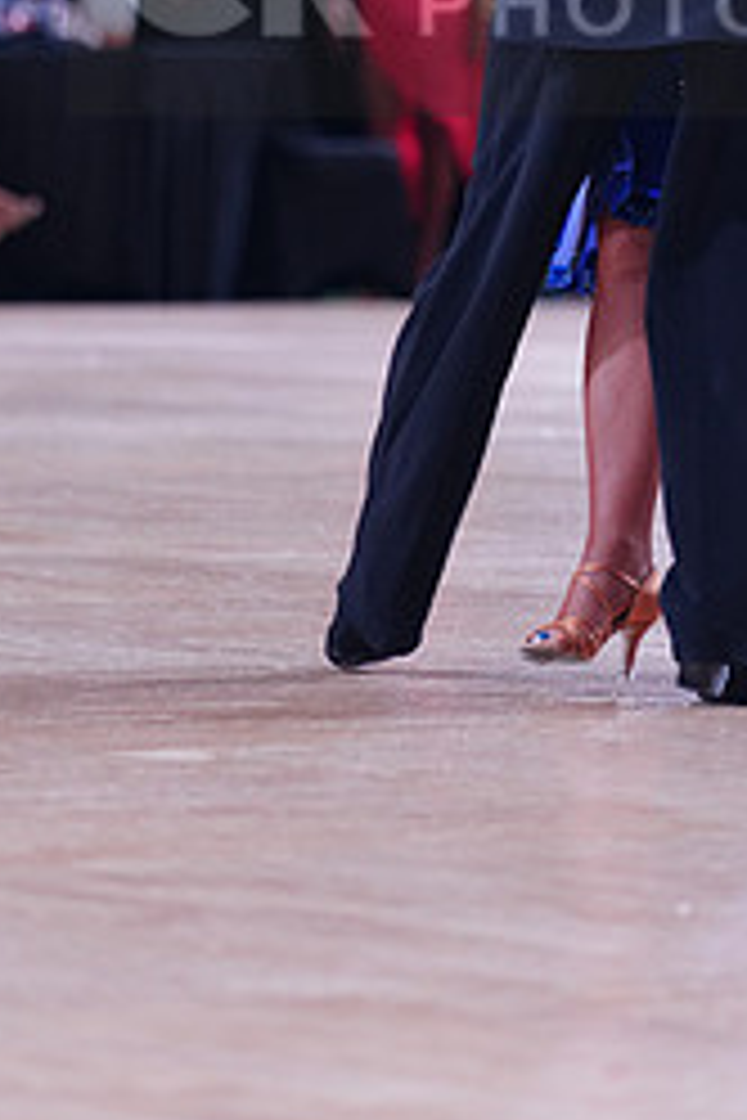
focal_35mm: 333
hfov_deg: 4.1
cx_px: 691
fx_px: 10364
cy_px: -31
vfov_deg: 6.2
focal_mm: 143
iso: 1250
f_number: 2.8
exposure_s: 1/500
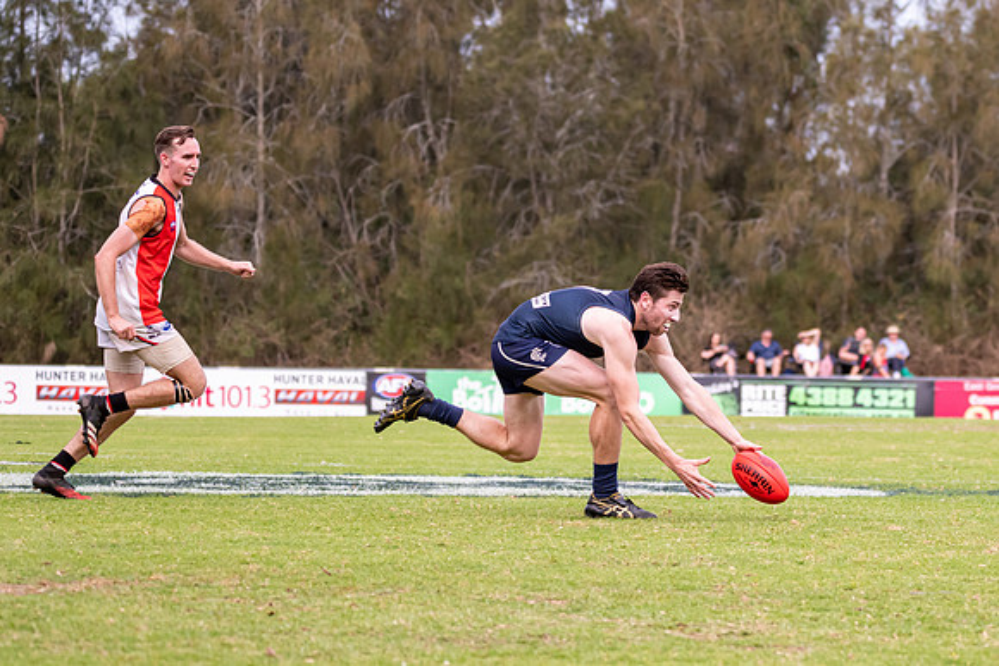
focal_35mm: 252
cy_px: 284
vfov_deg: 5.5
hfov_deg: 8.2
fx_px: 6982
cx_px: 834
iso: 800
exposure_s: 1/1250
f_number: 6.3
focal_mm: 150
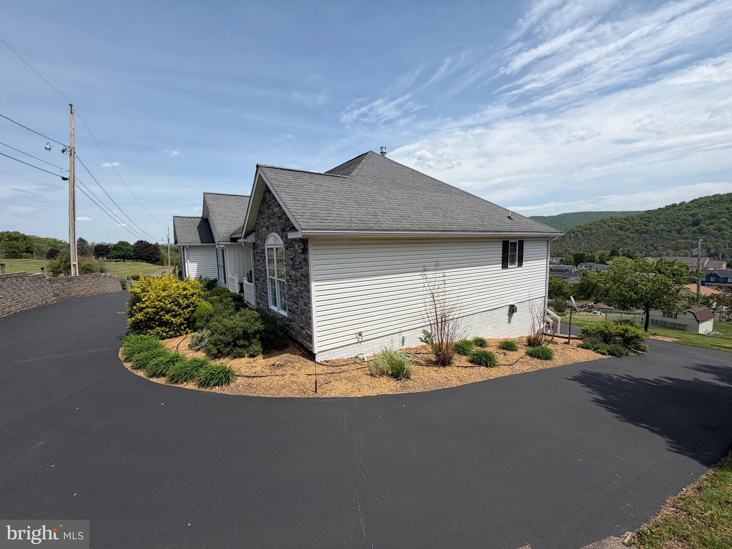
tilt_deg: -6.3
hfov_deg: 102.1
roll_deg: +1.0
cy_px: 274
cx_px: 366
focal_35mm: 14
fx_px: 296
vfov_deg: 85.7
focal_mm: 2.22
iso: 20
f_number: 2.2
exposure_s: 1/1145
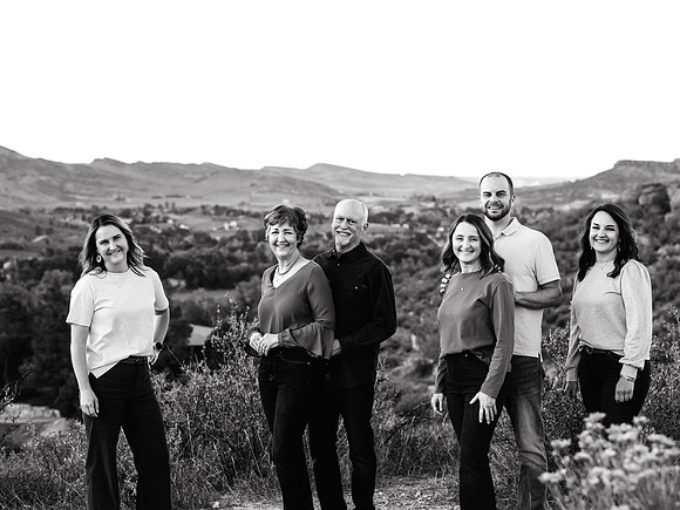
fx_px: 1998
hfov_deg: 19.3
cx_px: 340
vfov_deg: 14.5
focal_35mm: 102
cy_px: 255
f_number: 5.6
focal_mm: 94
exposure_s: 1/160
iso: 500
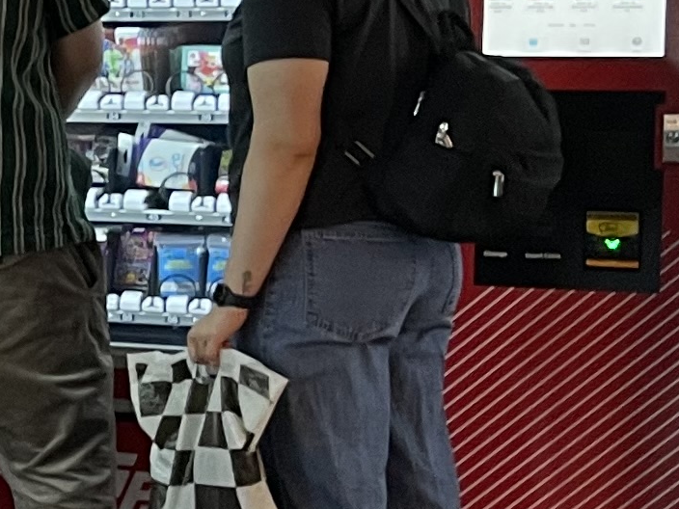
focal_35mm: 149
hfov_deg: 10.4
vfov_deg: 10.0
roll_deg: +1.8
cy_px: 219
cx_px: -1222
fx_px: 2923
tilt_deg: -7.2
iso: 80
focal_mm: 4.2
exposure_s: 1/50
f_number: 1.6
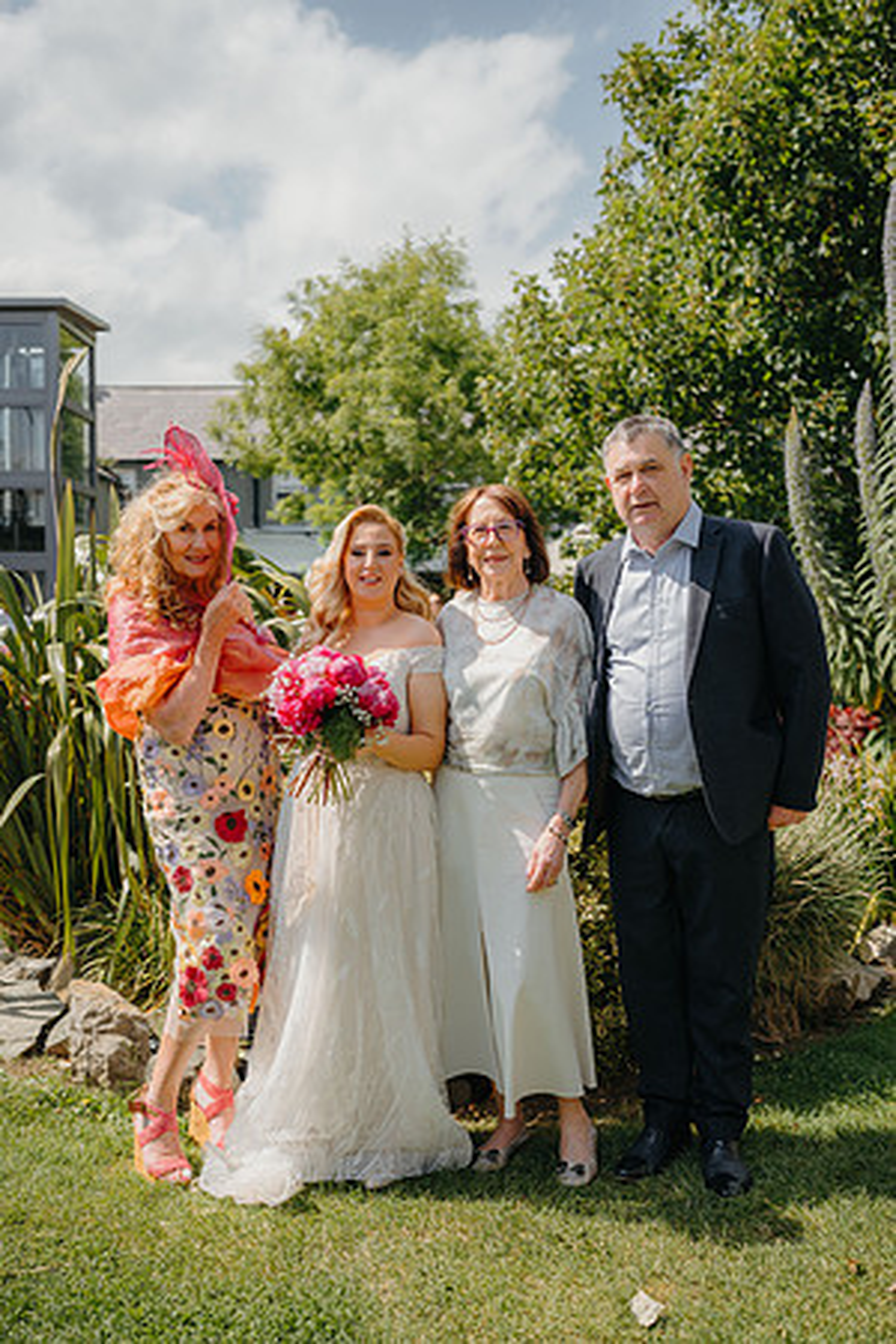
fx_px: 1307
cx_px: 448
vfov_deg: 54.4
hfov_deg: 37.9
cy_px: 672
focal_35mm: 35
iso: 100
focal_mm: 35
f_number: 2.8
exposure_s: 1/1250
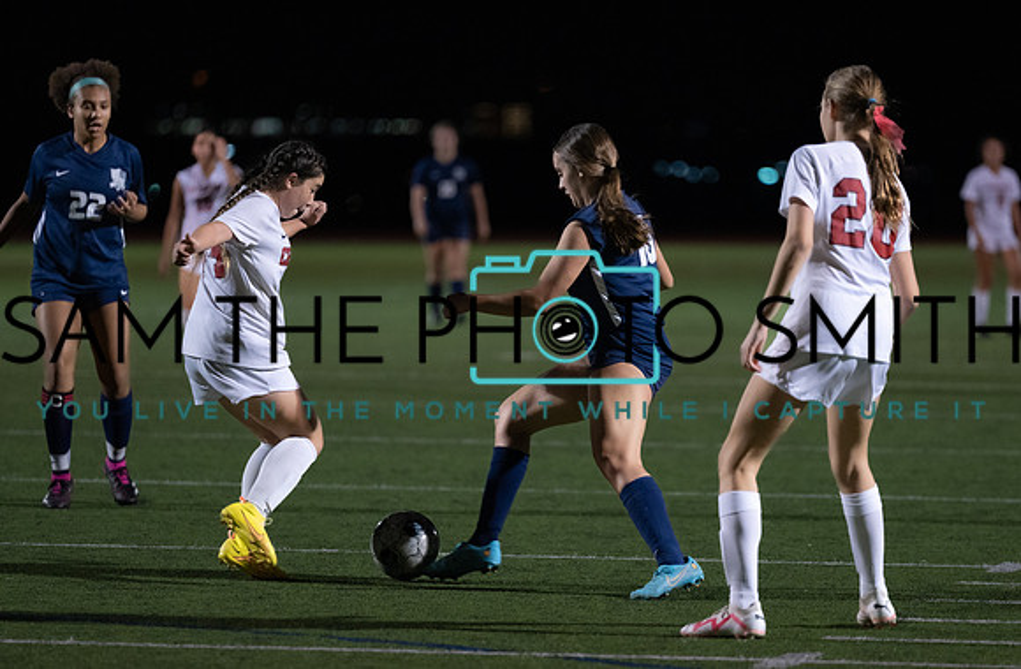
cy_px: 395
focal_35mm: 248
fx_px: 6984
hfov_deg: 8.4
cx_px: 592
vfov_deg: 5.5
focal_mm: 191
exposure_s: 1/1000
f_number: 2.8
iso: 5000
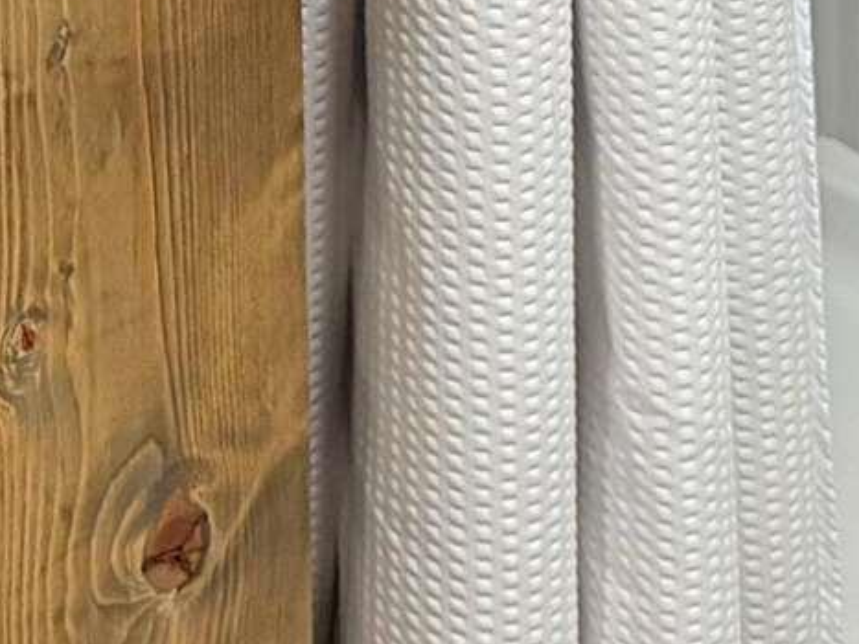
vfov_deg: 8.1
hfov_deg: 12.4
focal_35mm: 158
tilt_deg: -12.9
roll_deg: +1.6
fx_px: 3920
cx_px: 112
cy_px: -1266
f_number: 1.78
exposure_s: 1/60
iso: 125
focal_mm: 6.76
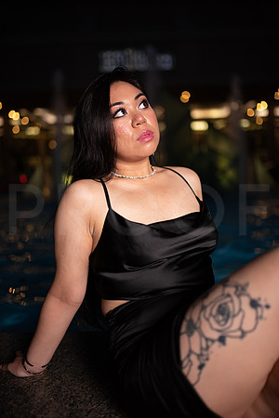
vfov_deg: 54.4
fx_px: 407
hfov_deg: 37.9
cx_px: 140
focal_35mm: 35
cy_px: 209
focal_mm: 35
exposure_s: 1/640
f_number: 1.4
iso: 800
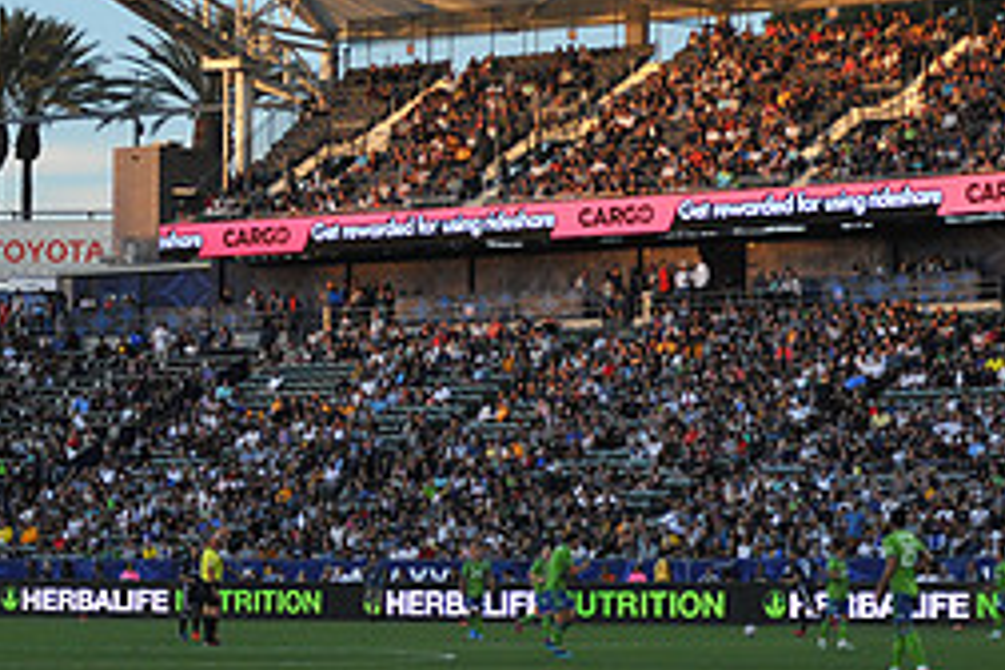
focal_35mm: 161
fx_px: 4494
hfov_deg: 12.8
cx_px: 574
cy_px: 267
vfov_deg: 8.5
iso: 1600
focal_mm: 70
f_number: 2.8
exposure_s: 1/4000
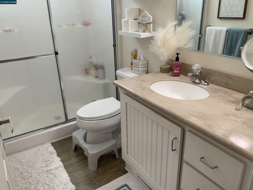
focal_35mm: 29
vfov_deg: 48.2
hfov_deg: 61.7
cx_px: 126
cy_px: 95
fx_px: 212
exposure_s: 1/120
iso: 64
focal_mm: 3
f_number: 1.8
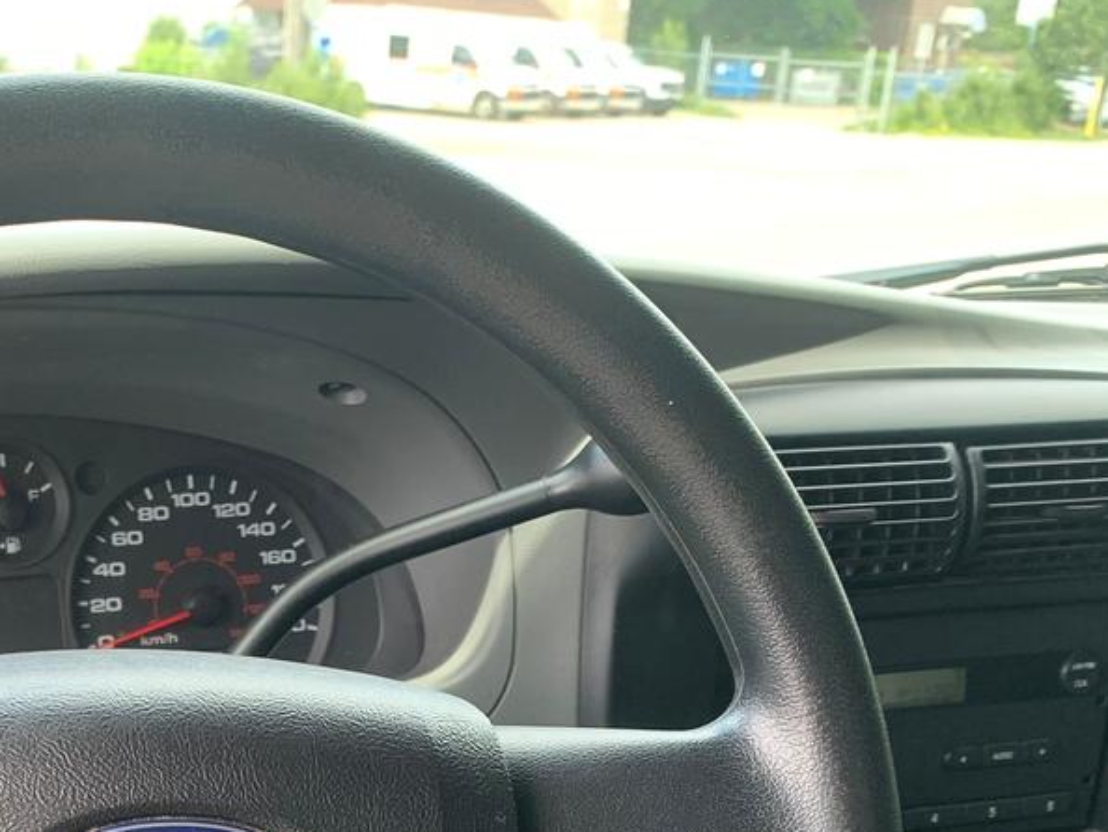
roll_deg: -3.2
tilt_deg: -28.0
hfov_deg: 33.7
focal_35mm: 56
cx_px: 297
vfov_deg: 24.6
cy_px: 886
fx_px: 1793
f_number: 1.8
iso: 64
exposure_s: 1/121
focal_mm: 4.25
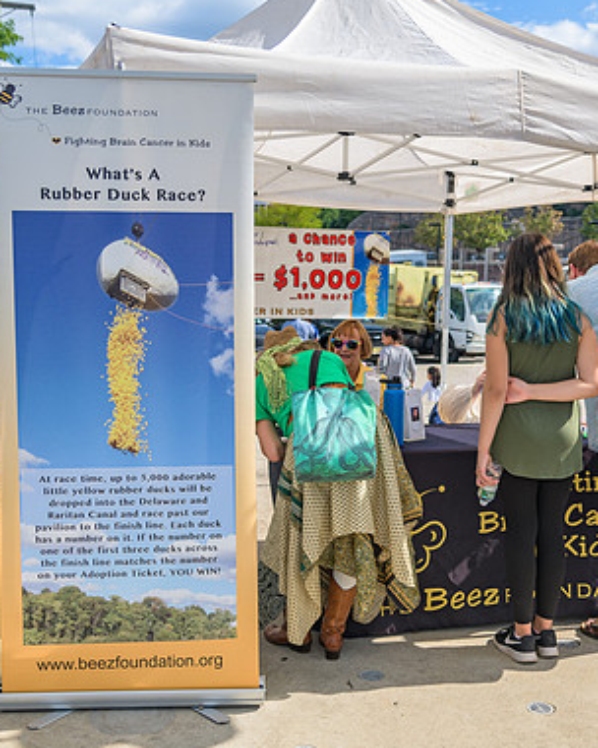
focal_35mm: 43
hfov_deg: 34.8
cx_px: 352
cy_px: 371
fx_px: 951
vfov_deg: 42.9
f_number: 4
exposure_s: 1/200
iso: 64
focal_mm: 30
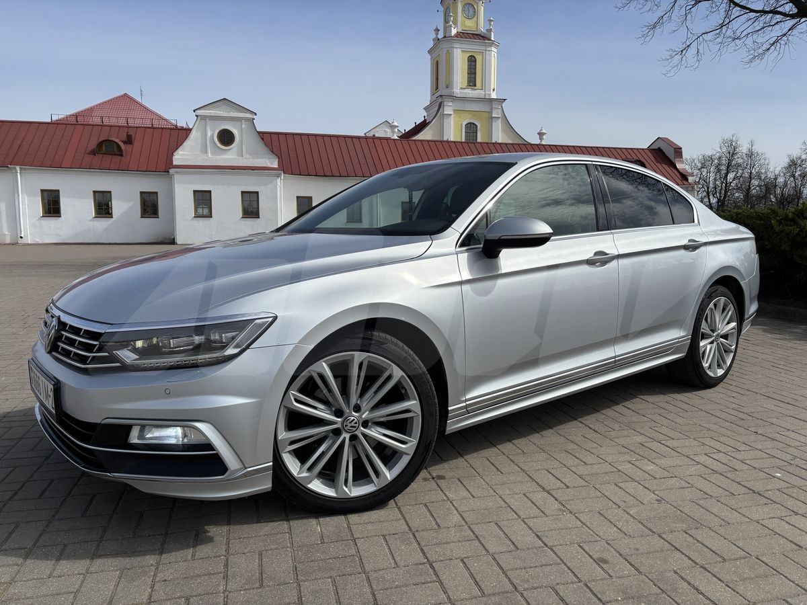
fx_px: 606
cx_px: 404
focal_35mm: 26
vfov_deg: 53.1
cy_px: 302
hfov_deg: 67.3
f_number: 1.6
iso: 50
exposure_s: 1/9091
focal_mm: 5.96
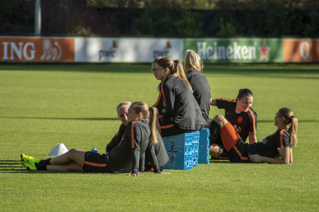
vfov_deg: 3.7
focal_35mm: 375
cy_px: 106
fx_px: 3320
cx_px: 160
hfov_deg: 5.5
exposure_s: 1/1000
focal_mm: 250
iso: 200
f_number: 5
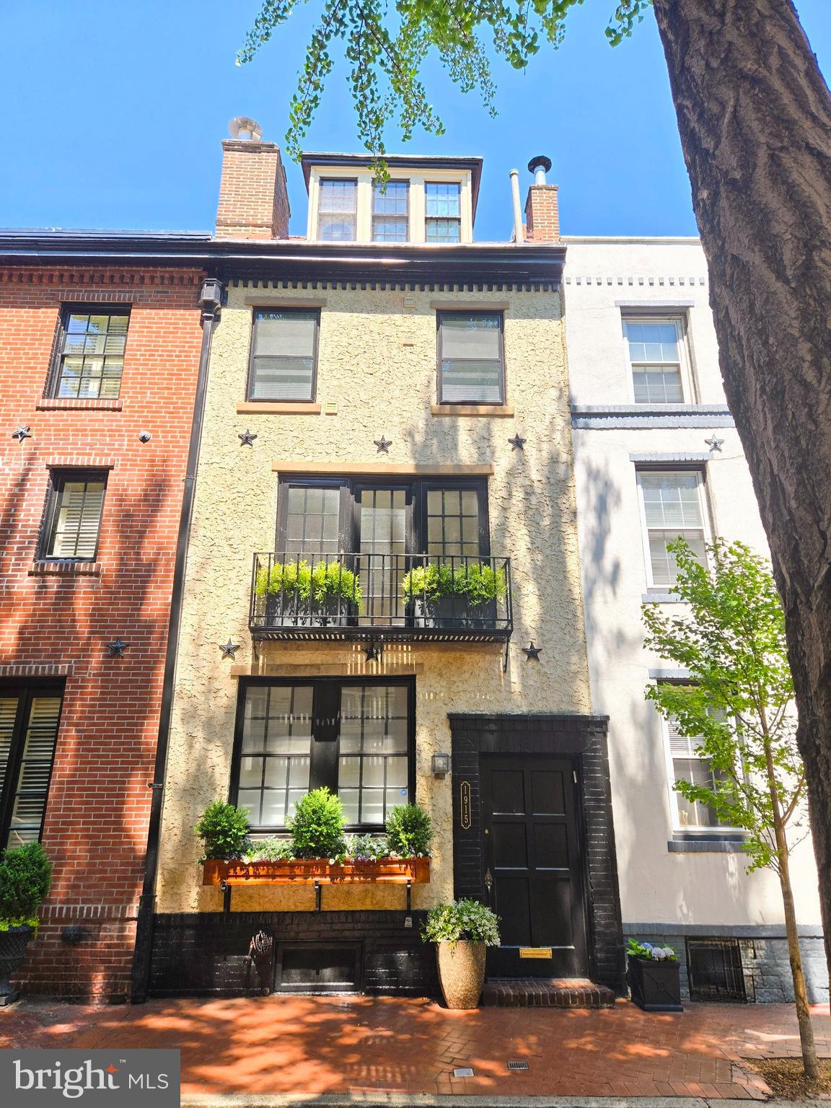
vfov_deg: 73.9
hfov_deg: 58.9
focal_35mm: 23
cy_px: 554
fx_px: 736
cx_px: 416
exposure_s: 1/1343
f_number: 1.8
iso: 80
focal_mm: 5.4
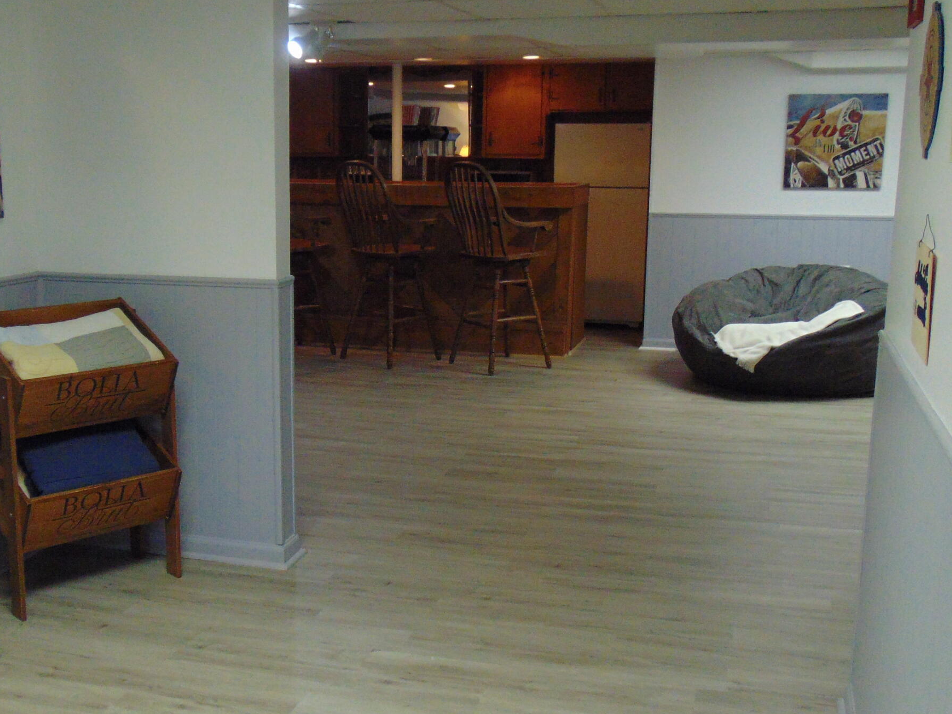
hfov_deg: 44.5
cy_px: 381
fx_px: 1155
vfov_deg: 34.3
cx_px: 377
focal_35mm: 42
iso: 250
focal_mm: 4.5
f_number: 3
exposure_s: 1/30
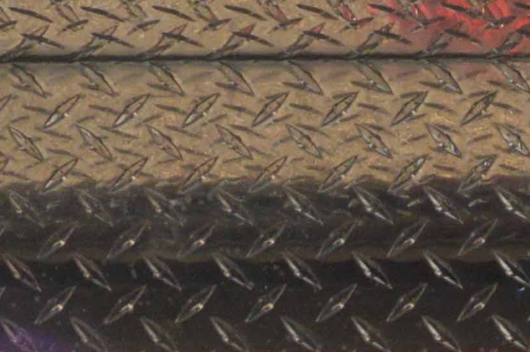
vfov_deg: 6.1
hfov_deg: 9.3
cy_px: 736
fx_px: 3236
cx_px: 607
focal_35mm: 220
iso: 800
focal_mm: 20
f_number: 11
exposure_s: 1/500
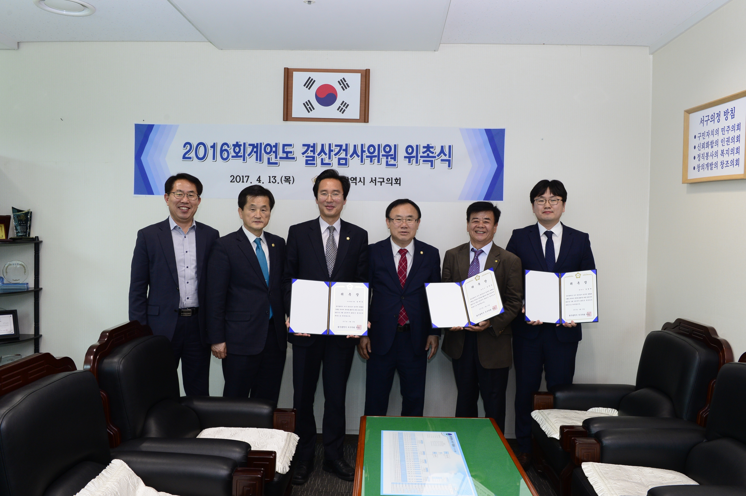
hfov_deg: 58.8
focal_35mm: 32
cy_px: 248
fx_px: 662
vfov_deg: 41.0
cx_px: 373
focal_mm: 32
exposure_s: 1/60
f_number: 8
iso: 1600
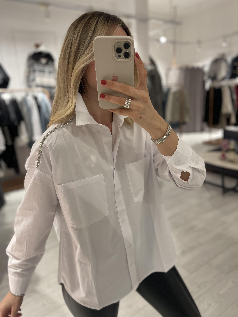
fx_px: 238
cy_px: 158
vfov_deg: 67.3
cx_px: 119
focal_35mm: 26
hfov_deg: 53.1
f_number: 1.6
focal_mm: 5.1
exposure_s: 1/100
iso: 125
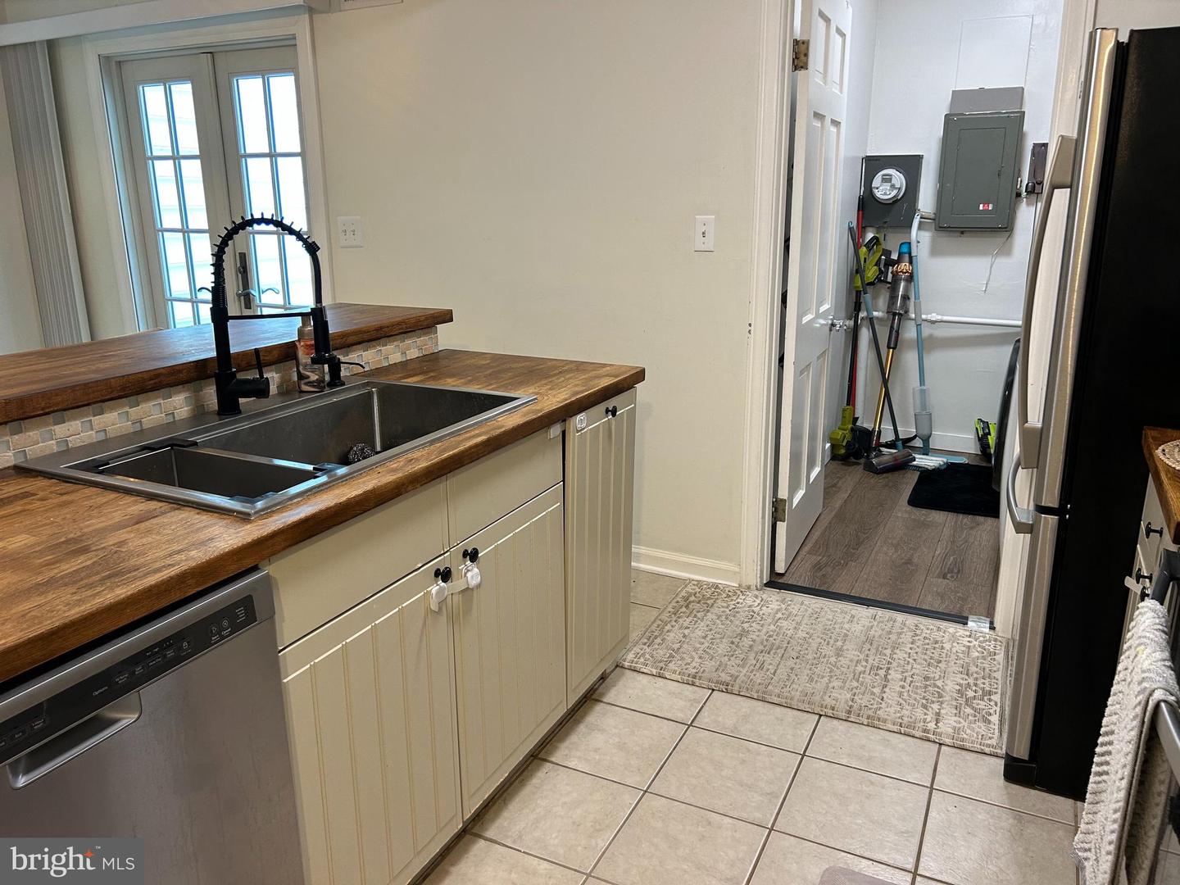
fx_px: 886
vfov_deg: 53.1
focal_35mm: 26
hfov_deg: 67.3
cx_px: 590
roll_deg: +0.9
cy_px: 442
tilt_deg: -15.5
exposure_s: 1/60
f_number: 1.5
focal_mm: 5.7
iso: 100
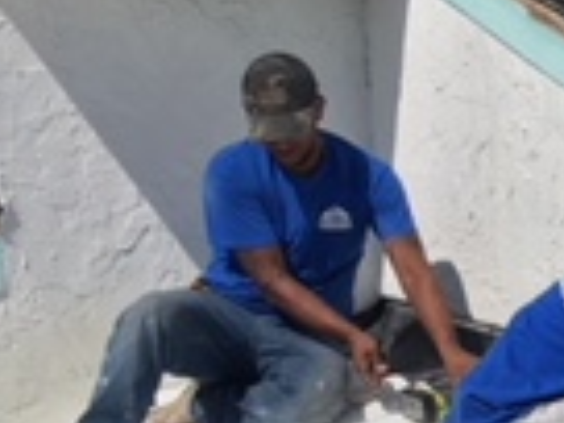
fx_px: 2216
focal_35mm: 136
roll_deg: +0.3
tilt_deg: -10.4
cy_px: 460
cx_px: 896
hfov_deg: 13.5
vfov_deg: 10.8
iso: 25
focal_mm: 4.15
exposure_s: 1/4049
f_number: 2.2
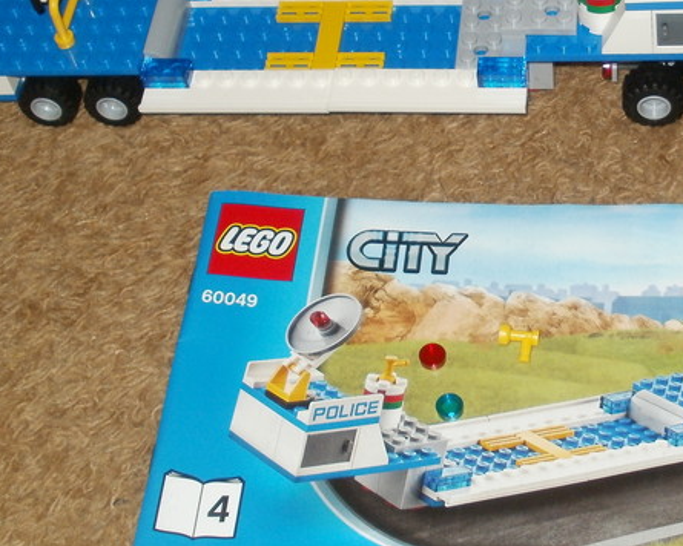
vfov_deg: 21.5
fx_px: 1435
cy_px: 197
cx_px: 580
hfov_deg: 26.1
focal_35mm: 71
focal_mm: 6.3
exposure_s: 1/30
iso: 125
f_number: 3.5
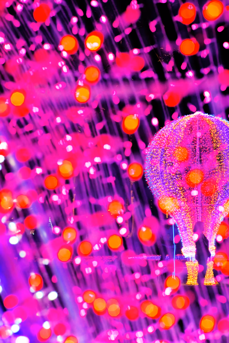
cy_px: 172
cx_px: 114
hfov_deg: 10.8
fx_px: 1216
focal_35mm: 128
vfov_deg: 16.1
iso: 500
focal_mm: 85
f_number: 10
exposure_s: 1/100
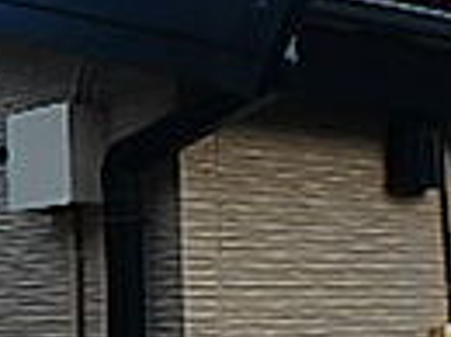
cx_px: 97
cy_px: 97
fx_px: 1261
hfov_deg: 20.1
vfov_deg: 15.1
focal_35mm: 97
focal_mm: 3.7
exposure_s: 1/500
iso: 125
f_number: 3.5
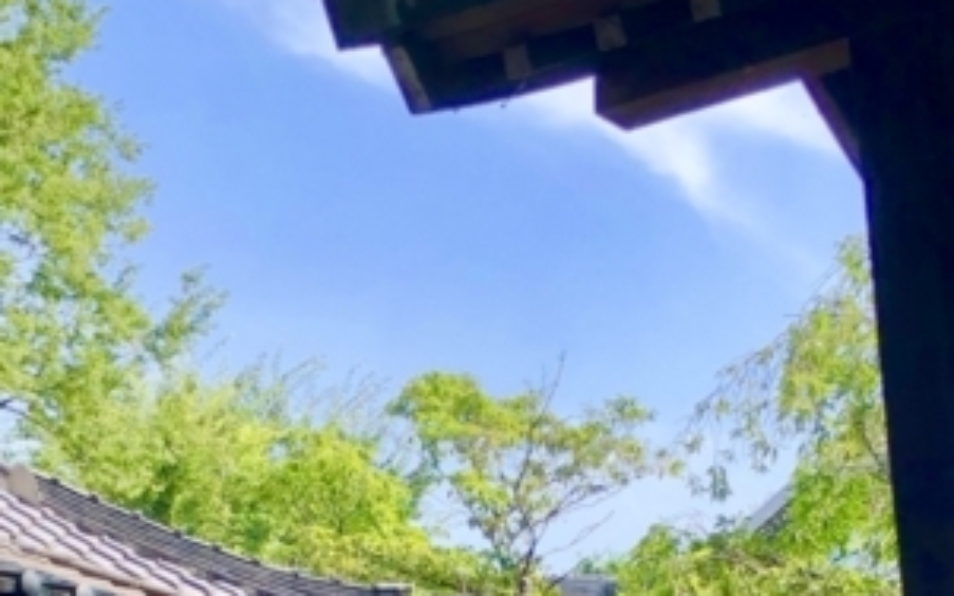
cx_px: 364
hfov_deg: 20.6
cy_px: 815
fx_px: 2625
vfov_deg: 12.5
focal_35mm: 101
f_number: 1.8
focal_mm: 4
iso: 20
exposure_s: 1/444
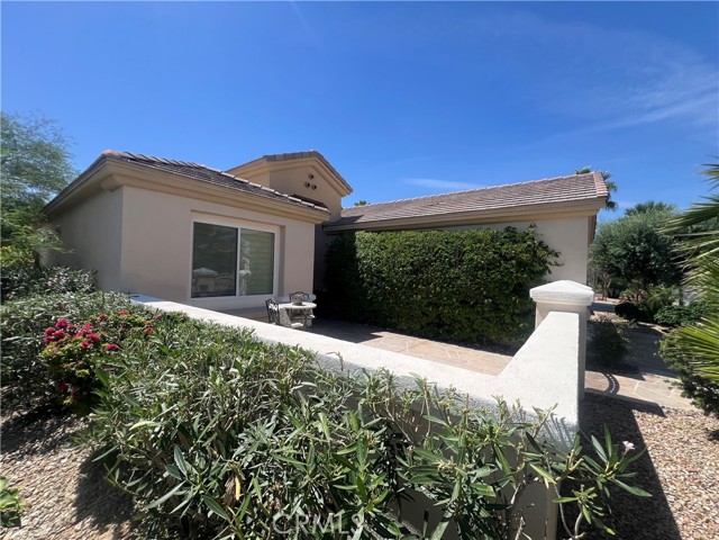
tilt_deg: -0.1
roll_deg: -1.4
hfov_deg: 106.2
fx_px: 270
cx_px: 360
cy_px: 270
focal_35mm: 13
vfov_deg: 89.9
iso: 32
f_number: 1.8
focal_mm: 1.57
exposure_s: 1/1623
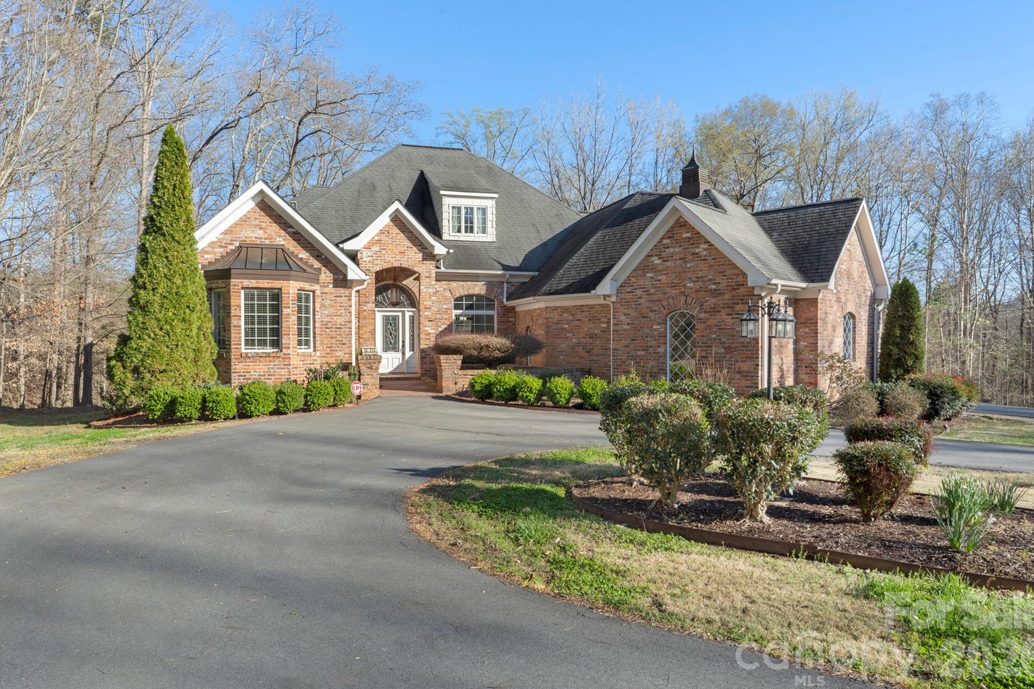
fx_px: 676
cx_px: 513
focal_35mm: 24
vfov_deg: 54.1
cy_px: 335
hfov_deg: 74.9
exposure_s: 1/100
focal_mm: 22.5
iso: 100
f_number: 14
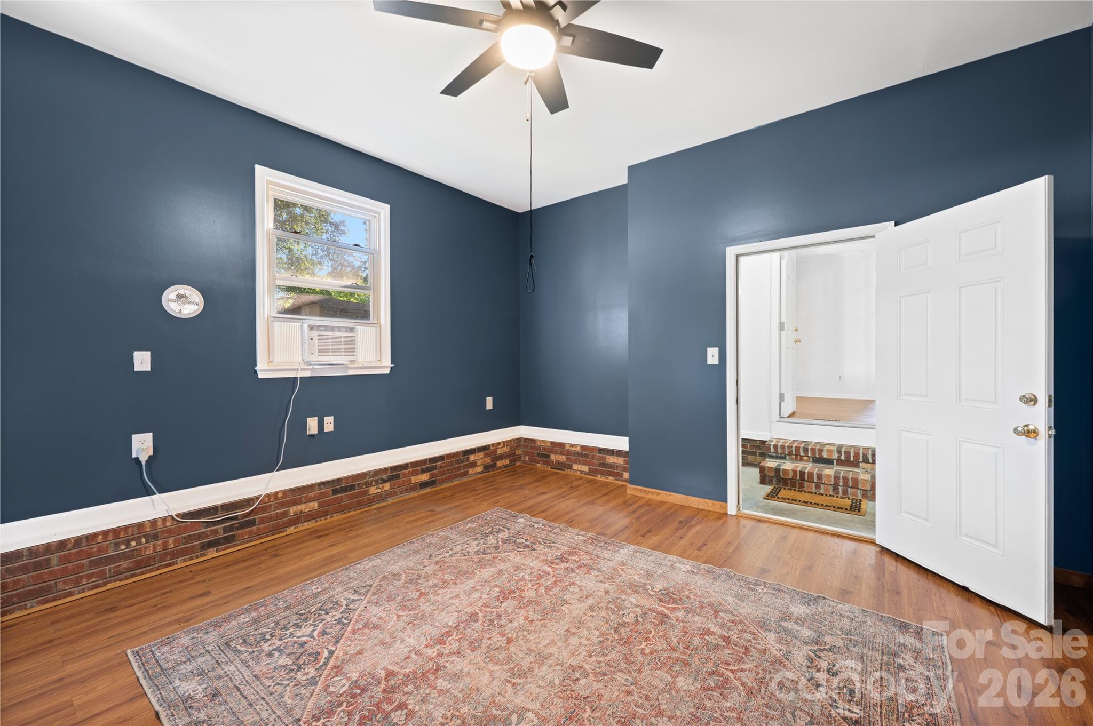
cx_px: 546
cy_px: 363
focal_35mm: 14
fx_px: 425
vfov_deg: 81.1
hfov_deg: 104.3
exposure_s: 8
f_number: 8
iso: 400
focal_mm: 14
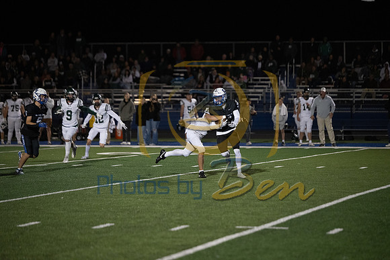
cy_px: 130
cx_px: 195
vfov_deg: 9.2
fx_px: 1625
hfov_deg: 13.7
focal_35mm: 150
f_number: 2.8
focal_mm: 150
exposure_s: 1/1250
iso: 5000
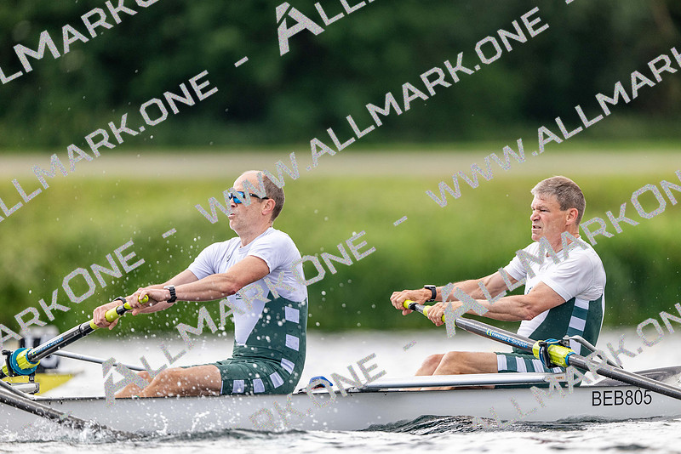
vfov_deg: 2.3
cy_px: 227
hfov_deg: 3.4
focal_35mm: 600
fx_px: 11353
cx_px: 340
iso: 720
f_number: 4
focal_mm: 600
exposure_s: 1/2500
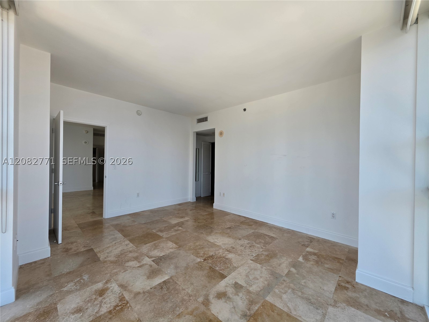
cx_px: 214
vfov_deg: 89.9
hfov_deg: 106.2
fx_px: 161
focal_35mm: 13
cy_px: 161
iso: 40
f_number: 1.9
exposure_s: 1/279
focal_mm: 2.2
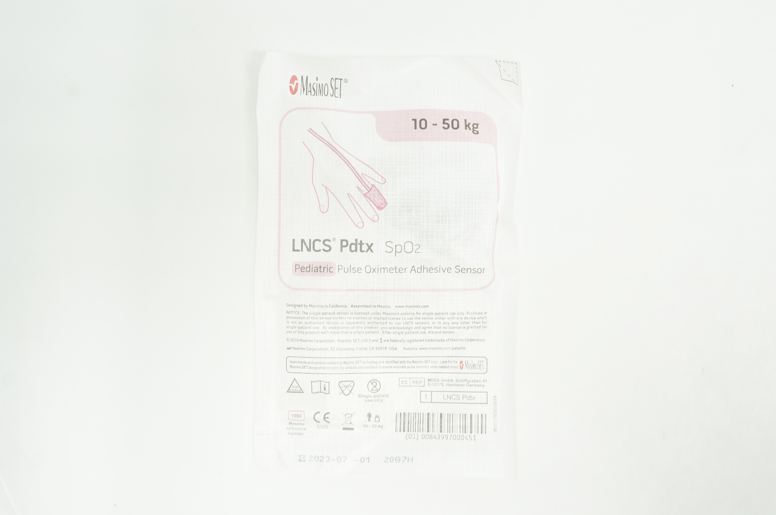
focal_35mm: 39
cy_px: 258
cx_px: 388
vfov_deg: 34.1
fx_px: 840
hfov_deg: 49.6
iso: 400
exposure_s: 1/15
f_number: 10
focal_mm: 26
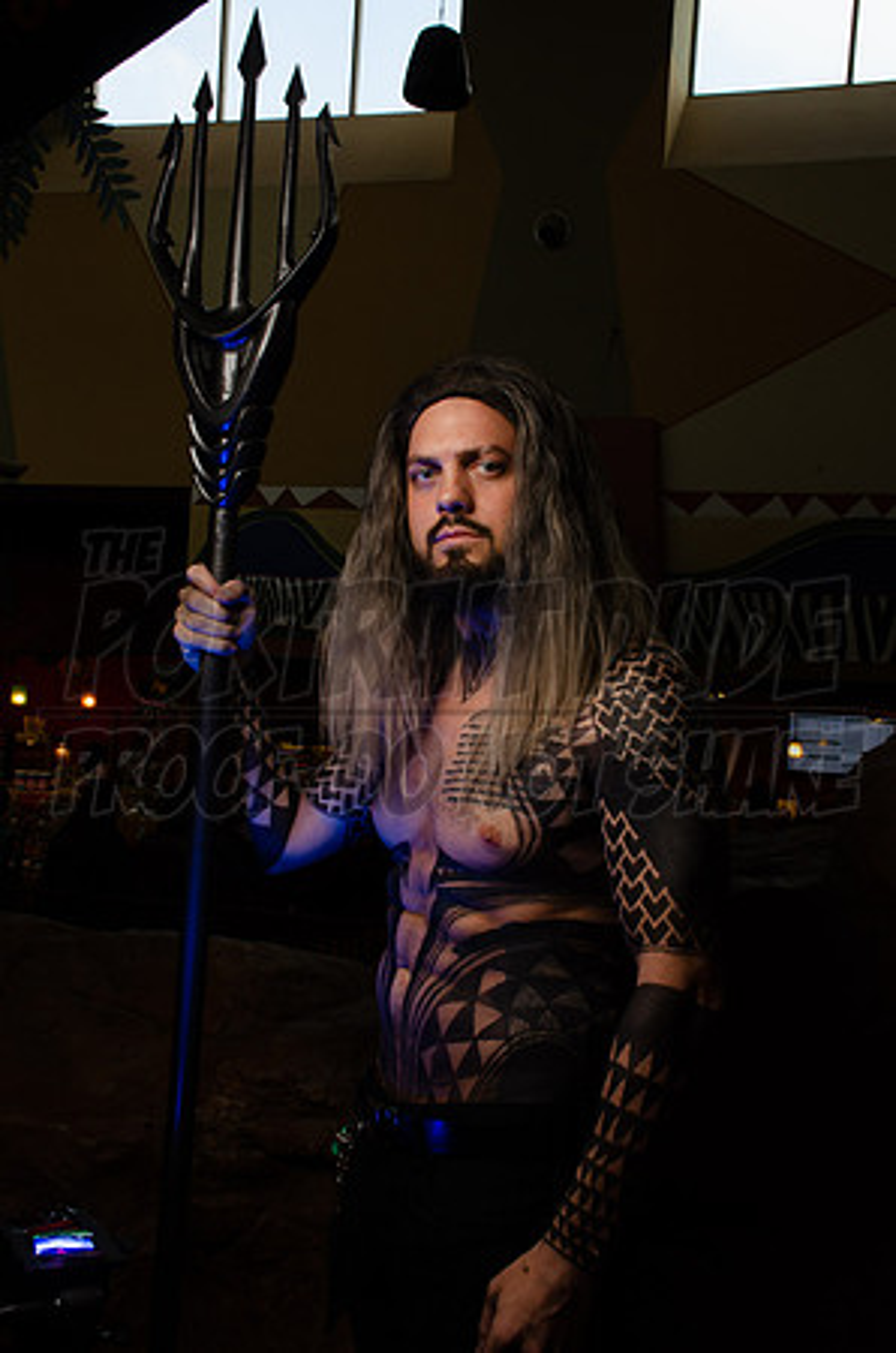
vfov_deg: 48.0
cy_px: 676
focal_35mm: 40
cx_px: 448
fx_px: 1519
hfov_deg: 32.9
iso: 200
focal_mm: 27
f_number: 22
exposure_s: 1/15
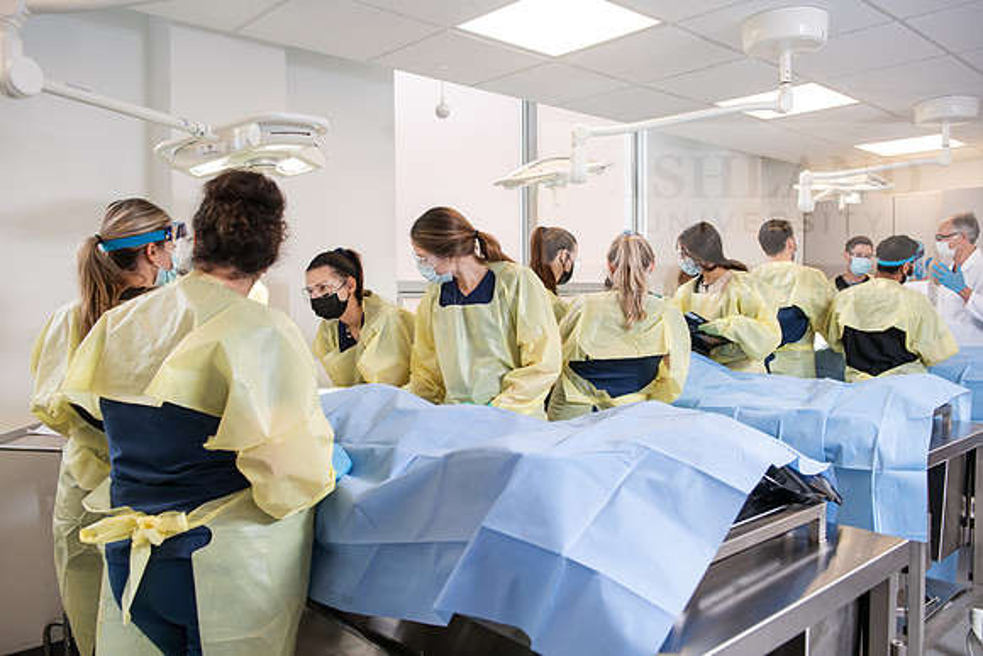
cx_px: 492
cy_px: 328
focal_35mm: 29
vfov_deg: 45.0
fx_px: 792
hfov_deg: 63.6
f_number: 4
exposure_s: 1/200
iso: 500
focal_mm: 29
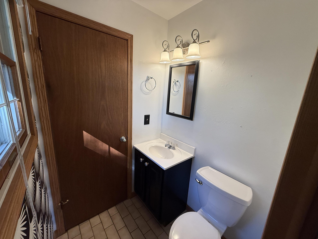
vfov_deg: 85.7
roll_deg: -3.0
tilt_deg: -11.5
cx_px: 159
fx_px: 129
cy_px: 120
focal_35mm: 14
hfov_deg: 102.1
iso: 125
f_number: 2.2
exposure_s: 1/120
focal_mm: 2.22
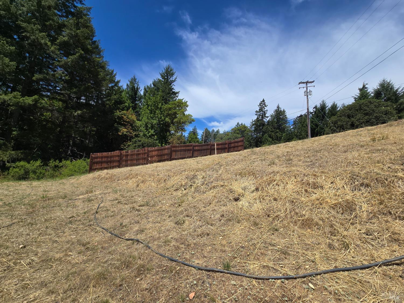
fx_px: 152
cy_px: 152
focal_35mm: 13
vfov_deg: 89.9
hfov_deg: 106.2
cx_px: 202
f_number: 2.2
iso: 50
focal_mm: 2.2
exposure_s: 1/2929
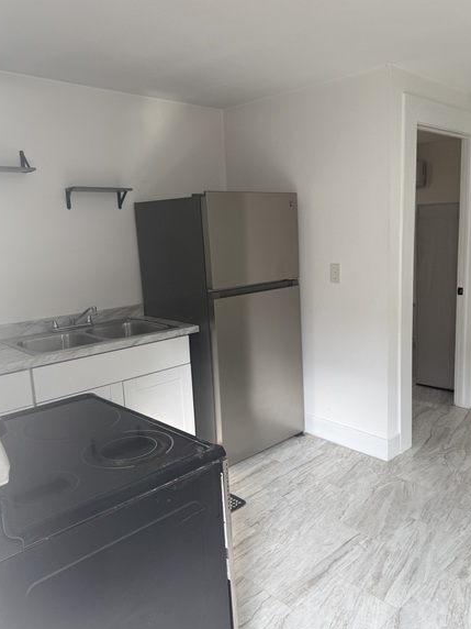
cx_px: 265
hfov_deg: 49.6
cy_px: 313
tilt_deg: -9.3
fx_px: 508
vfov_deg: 63.4
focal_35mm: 28
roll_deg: +2.0
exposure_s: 1/121
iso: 80
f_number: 1.78
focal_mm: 6.76
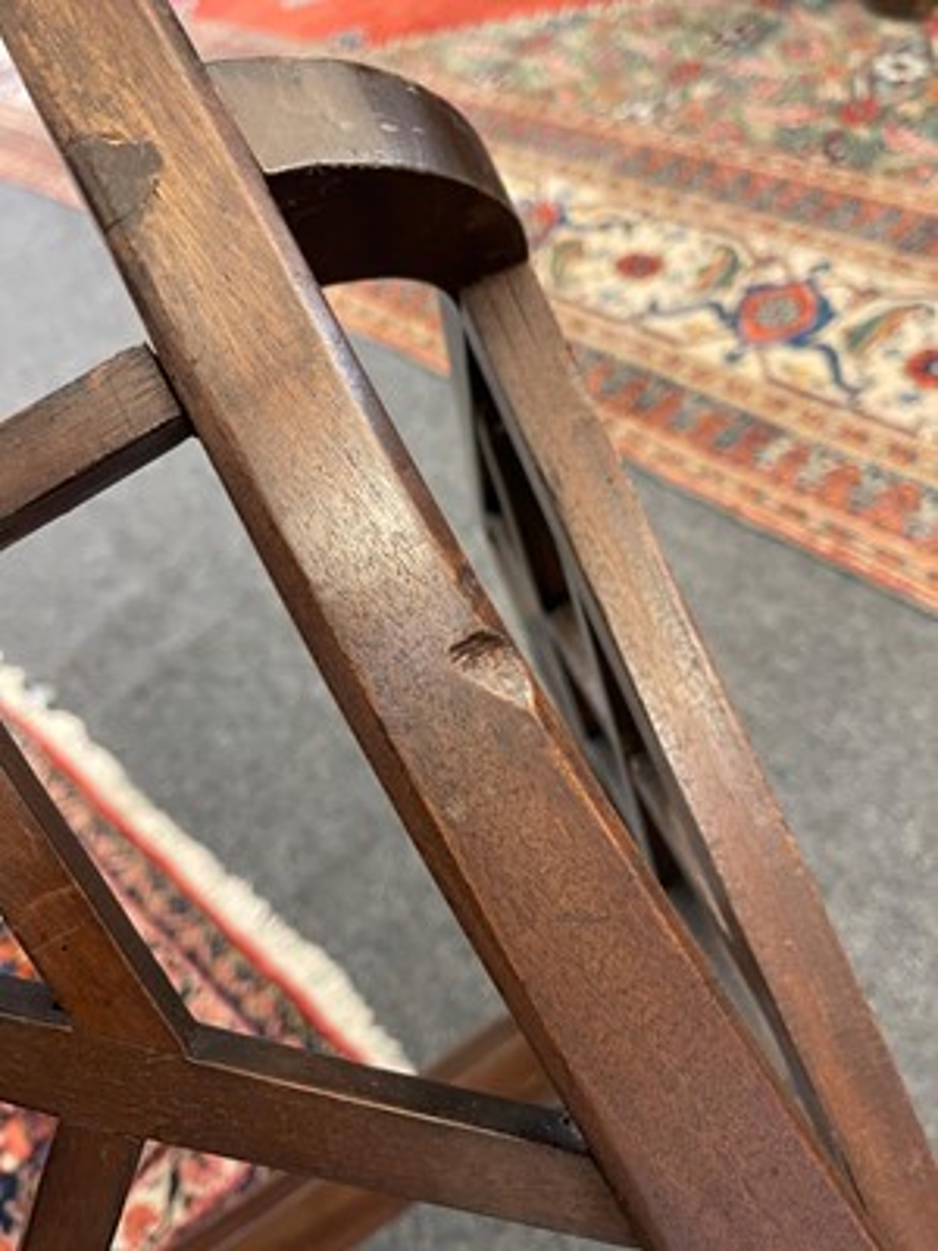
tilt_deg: -51.7
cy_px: 626
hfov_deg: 54.9
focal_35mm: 25
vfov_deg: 69.4
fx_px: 903
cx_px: 469
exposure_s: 1/50
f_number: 1.6
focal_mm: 5.1
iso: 400
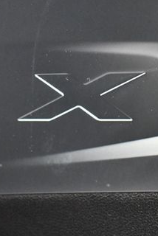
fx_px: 473
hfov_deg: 18.9
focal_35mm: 72
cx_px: 96
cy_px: 110
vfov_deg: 28.0
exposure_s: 1/60
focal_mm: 18
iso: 4500
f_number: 3.5
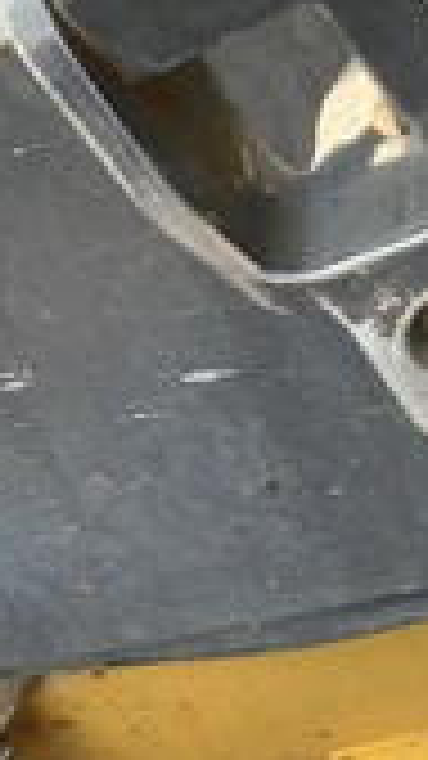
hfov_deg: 16.0
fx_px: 1514
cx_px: 77
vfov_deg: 25.6
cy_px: 890
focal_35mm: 75
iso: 32
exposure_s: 1/165
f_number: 1.8
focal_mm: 3
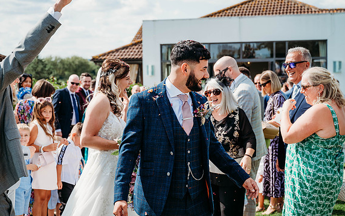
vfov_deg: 21.3
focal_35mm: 61
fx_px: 574
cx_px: 172
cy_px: 114
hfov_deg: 33.5
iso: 140
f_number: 5
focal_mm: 59
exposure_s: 1/800
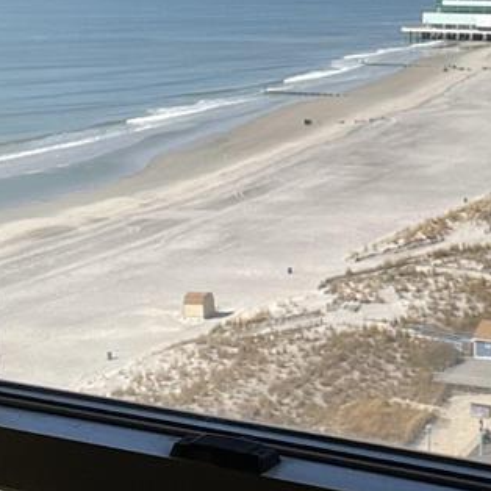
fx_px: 1300
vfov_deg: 20.9
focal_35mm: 81
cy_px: 42
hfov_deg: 20.7
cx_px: 482
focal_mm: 2.71
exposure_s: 1/1348
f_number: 2.2
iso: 25
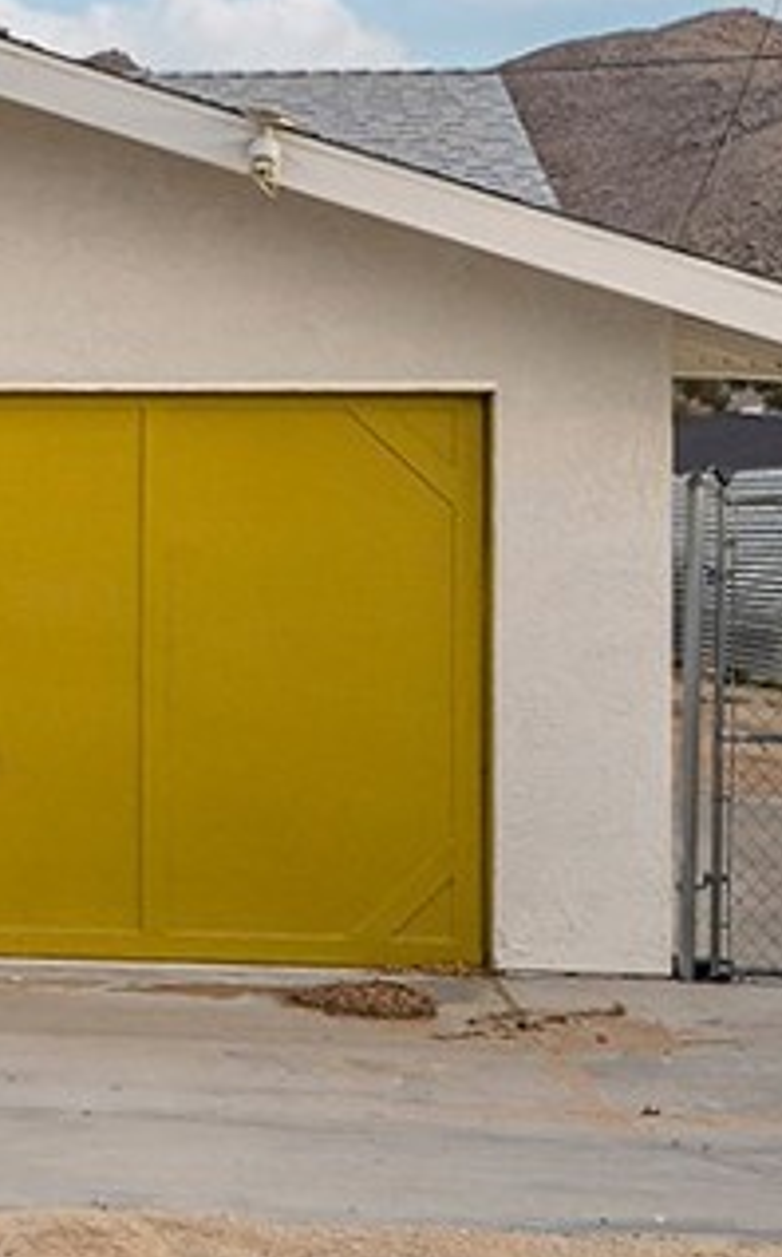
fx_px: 3932
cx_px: -636
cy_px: 352
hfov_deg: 10.6
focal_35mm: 115
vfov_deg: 18.1
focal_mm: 35
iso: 320
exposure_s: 1/250
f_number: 8
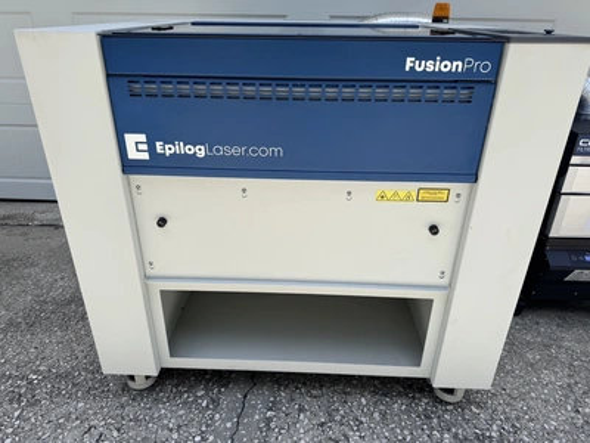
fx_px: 409
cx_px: 295
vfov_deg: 56.8
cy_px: 222
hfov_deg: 71.6
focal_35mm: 24
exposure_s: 1/1869
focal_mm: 6.76
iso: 80
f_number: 1.78
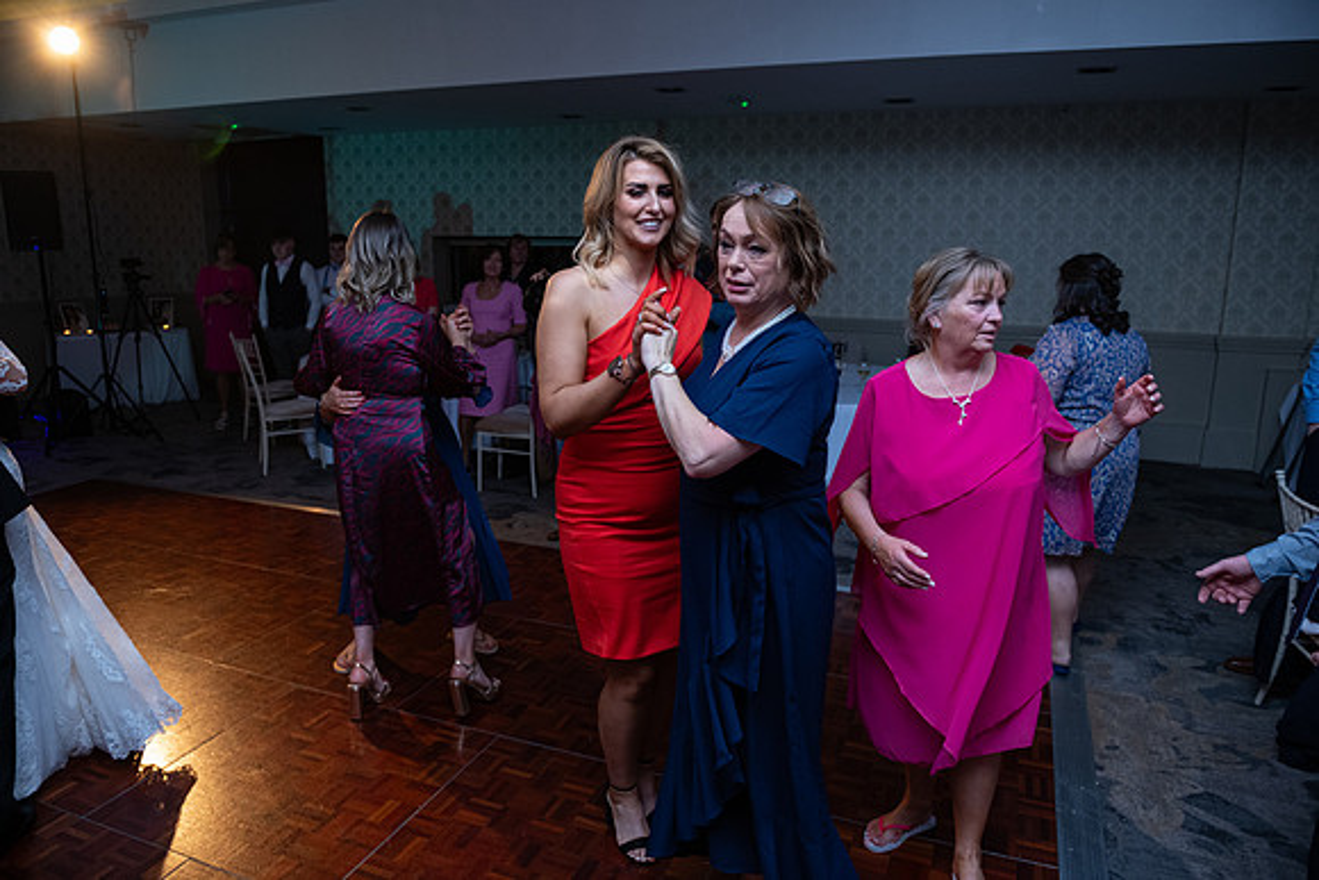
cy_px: 440
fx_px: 879
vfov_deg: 53.2
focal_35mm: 24
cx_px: 660
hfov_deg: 73.7
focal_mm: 24
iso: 1000
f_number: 3.5
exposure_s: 1/160
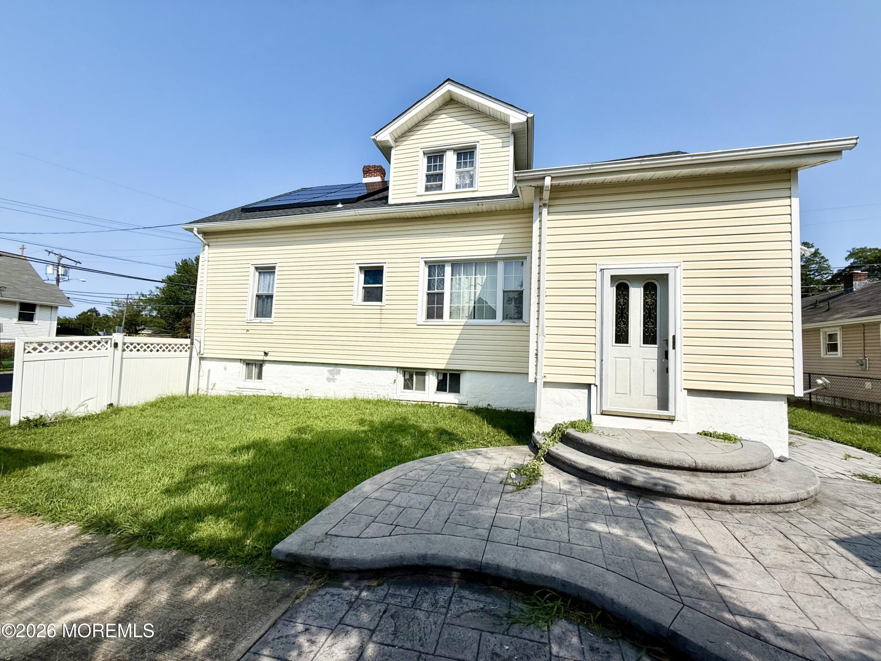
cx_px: 440
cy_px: 330
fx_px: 356
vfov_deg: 85.7
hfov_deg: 102.1
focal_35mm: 14
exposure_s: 1/6173
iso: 50
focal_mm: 2.22
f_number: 2.2
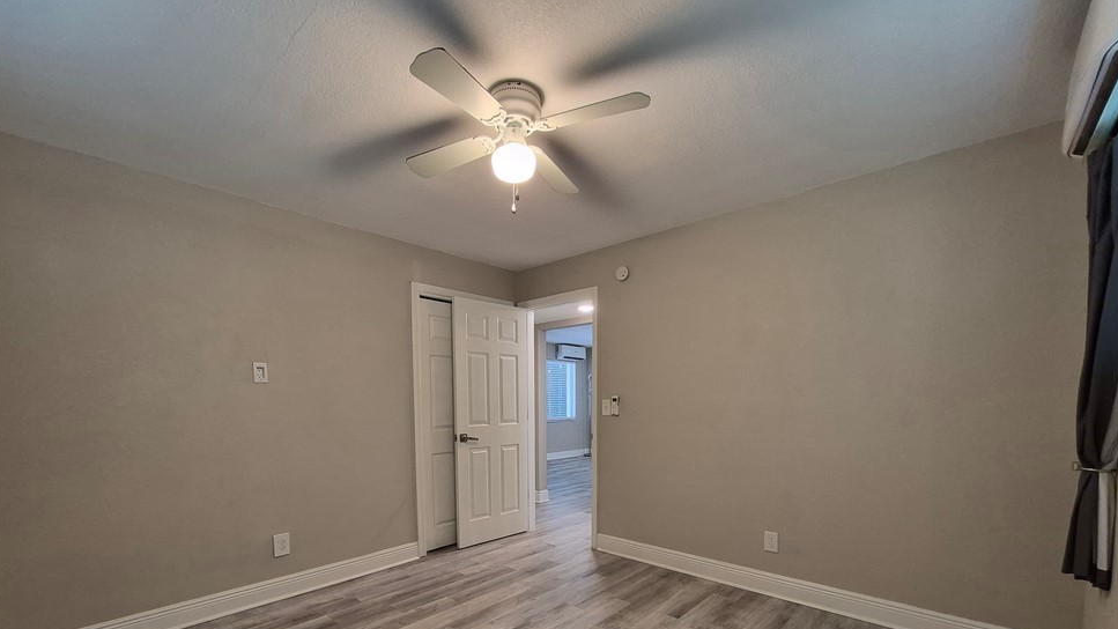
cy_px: 424
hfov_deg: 102.9
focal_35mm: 15
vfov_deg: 68.4
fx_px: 445
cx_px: 528
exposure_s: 1/60.2
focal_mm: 1.74
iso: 200
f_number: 2.2
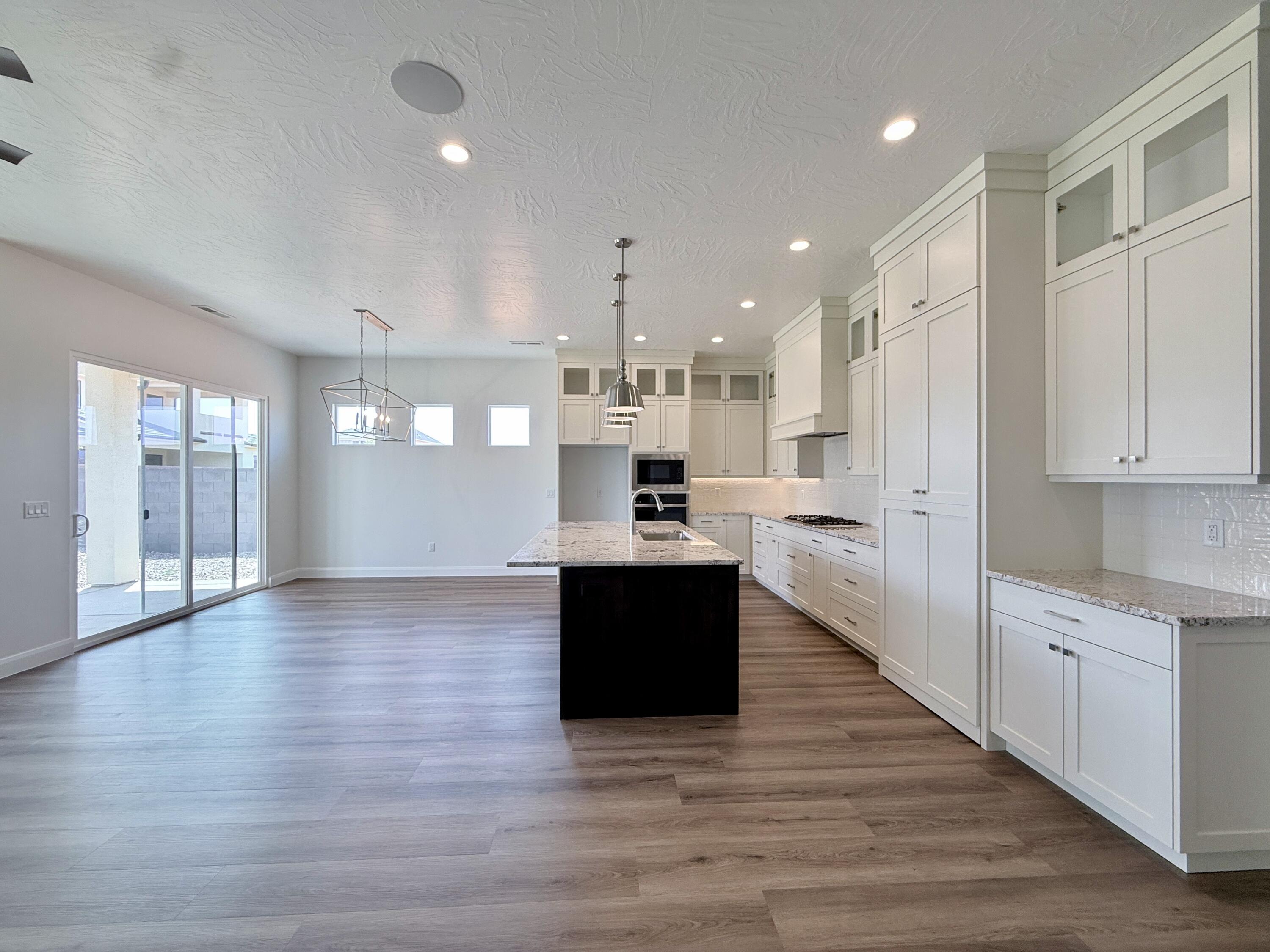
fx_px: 514
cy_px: 476
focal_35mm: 14
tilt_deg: +0.1
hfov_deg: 102.1
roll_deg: -0.2
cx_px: 635
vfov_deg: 85.7
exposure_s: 1/120
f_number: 2.2
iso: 80
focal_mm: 2.22
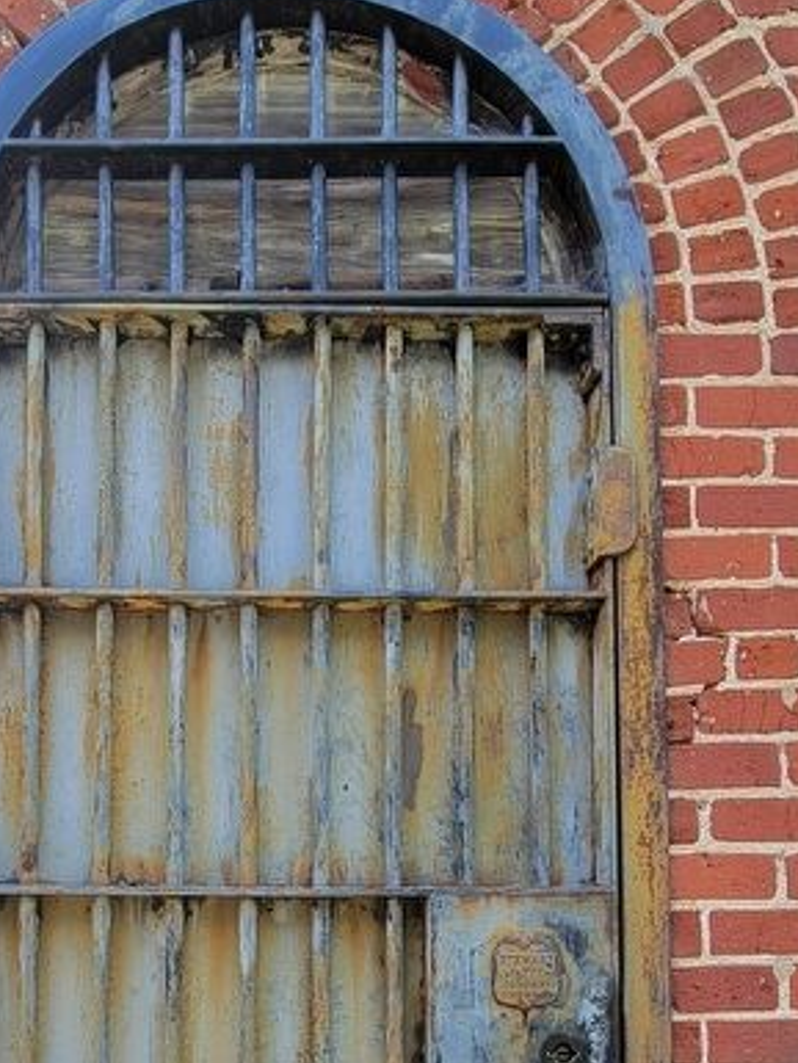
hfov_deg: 51.0
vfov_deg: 60.3
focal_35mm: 27
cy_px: 845
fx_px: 829
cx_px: 309
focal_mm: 2.2
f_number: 2.2
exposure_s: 1/165
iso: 50
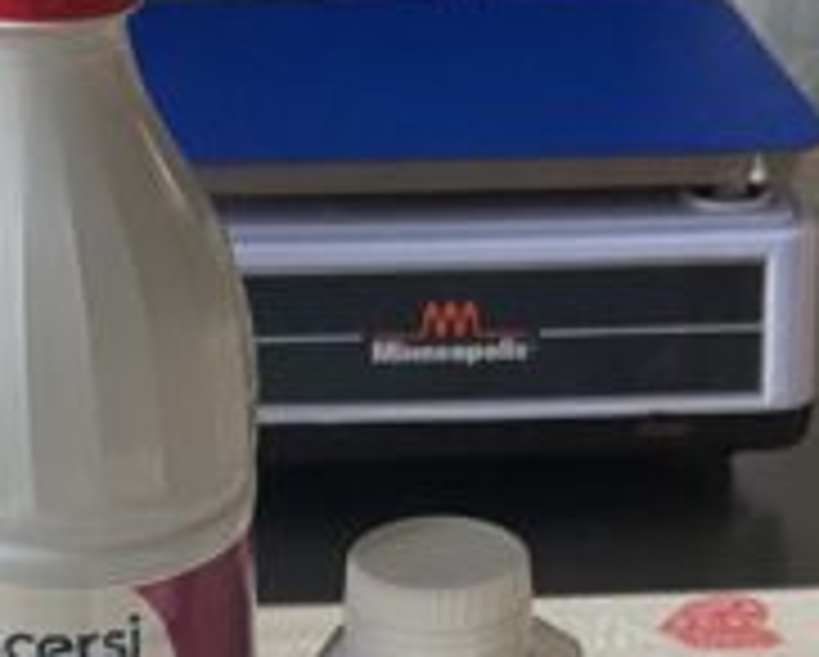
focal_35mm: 93
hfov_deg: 20.5
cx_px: 313
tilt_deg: -38.2
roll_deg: -0.3
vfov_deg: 15.3
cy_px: 994
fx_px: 2257
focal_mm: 4.25
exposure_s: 1/60
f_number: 1.8
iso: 125
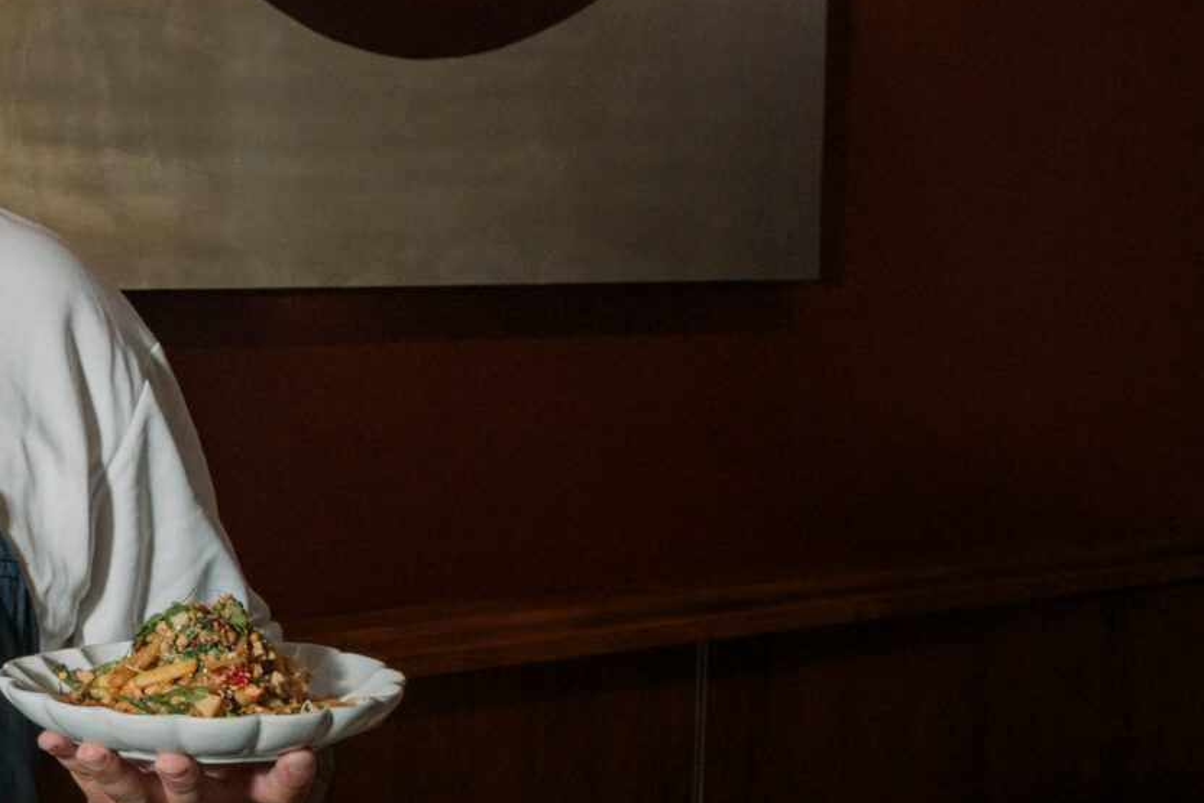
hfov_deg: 16.2
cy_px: 409
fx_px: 4014
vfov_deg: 11.4
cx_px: -359
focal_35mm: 120
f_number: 8
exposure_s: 1/100
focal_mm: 39
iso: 1000
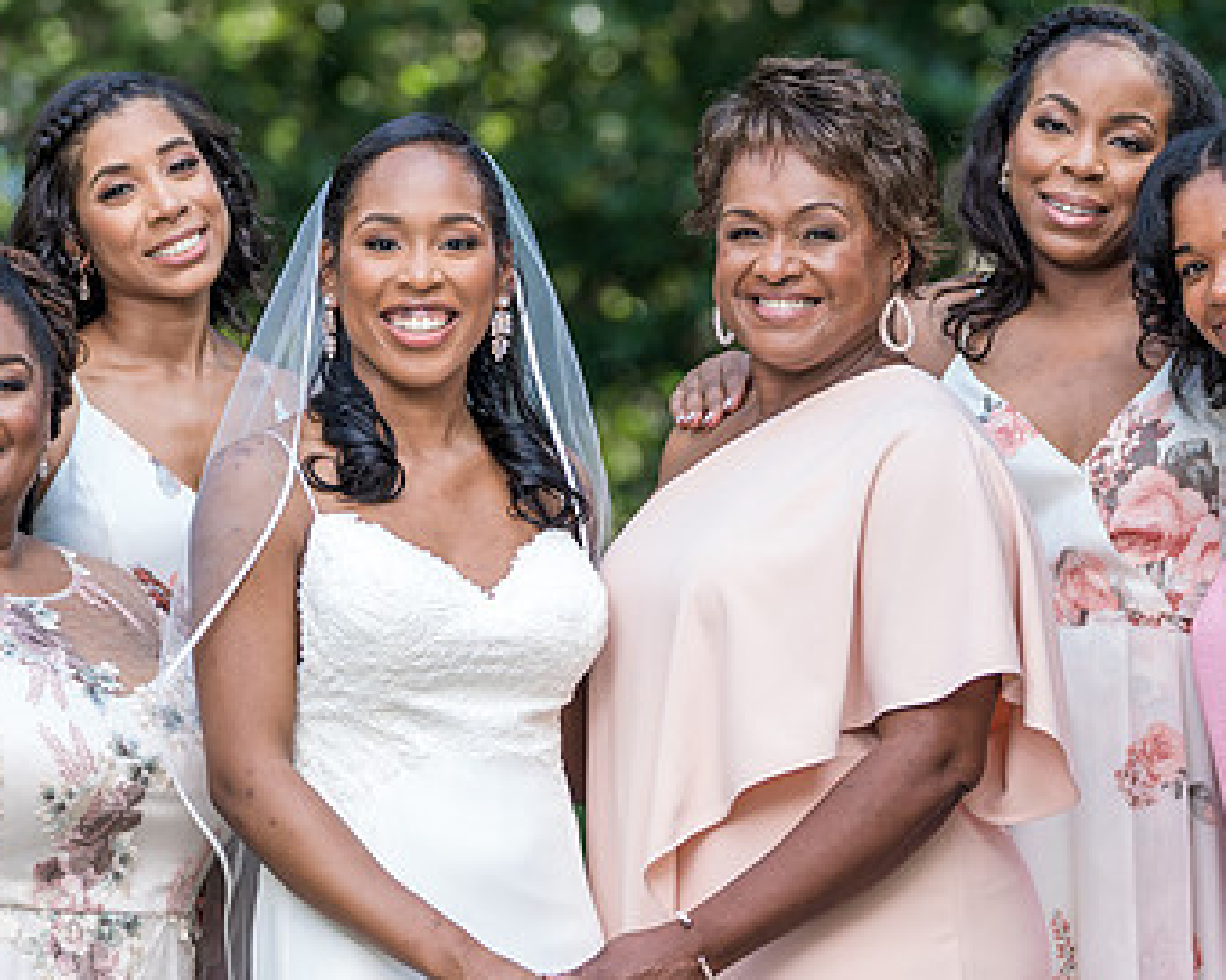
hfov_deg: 10.2
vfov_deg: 8.1
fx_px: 6892
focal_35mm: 190
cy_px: 601
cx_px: 651
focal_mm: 110
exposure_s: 1/200
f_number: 2.8
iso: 125
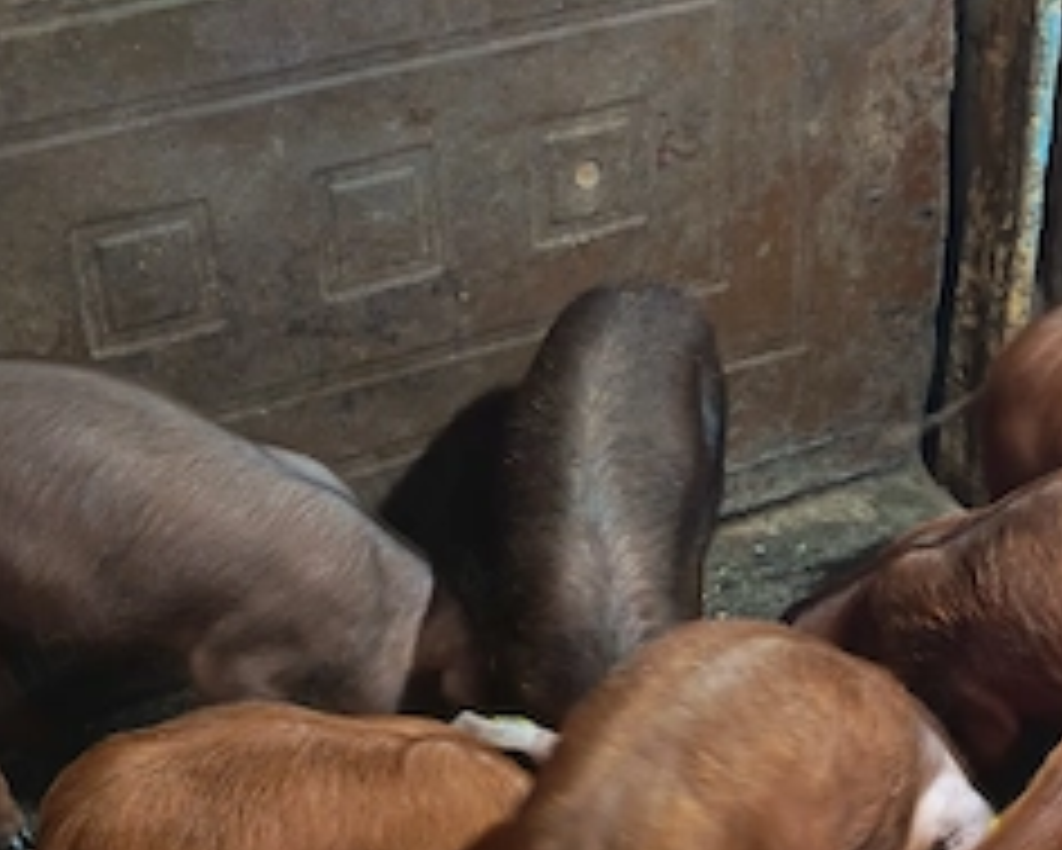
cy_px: 688
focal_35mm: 71
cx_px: 580
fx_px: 2233
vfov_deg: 21.3
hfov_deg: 26.7
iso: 3416
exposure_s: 1/25
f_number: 1.75
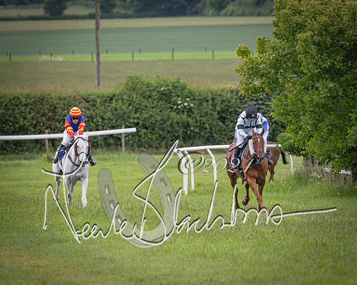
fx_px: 4146
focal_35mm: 393
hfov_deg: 4.9
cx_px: 202
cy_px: 150
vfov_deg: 3.9
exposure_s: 1/1600
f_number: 4
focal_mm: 200
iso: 400
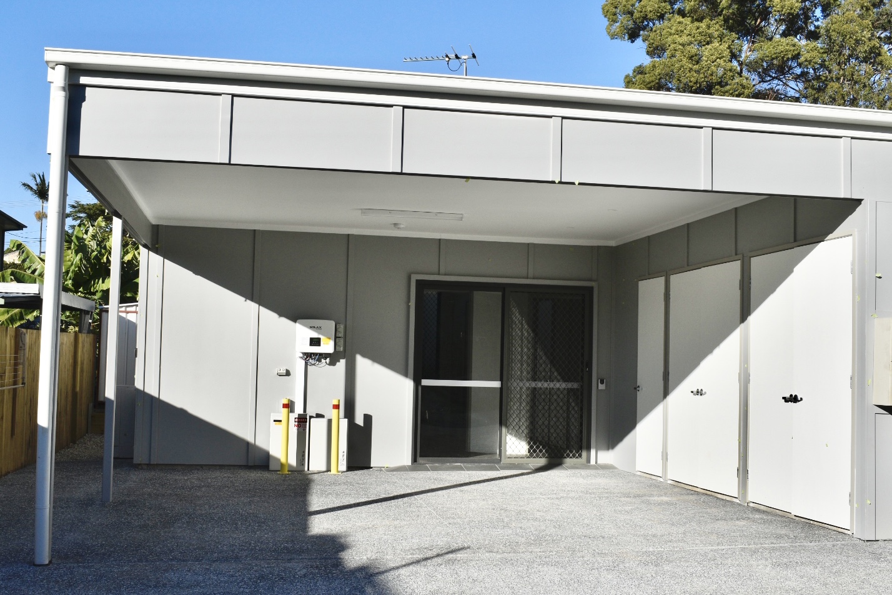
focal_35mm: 36
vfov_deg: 36.9
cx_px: 446
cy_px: 298
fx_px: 892
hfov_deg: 53.1
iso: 200
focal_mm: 24
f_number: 11
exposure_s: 1/500
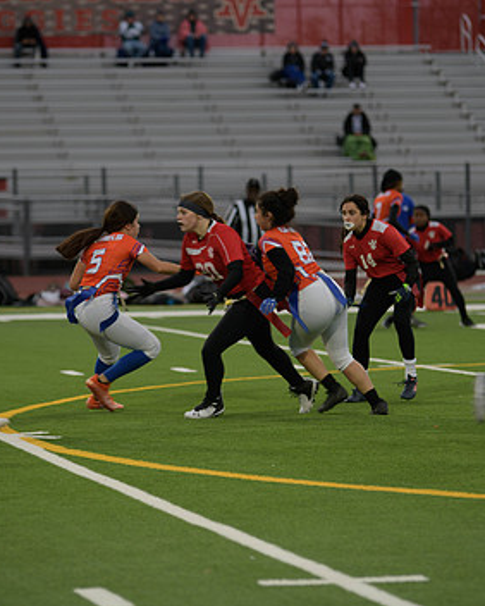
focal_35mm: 201
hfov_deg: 7.7
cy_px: 276
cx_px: 242
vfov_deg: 9.6
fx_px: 3603
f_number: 2.8
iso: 180
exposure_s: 1/200
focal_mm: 130
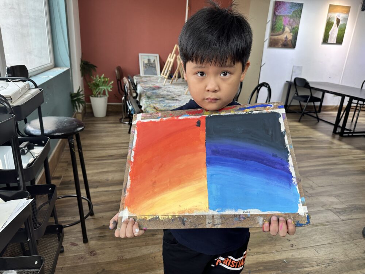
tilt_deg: -18.6
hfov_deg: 71.6
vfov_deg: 56.8
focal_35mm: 24
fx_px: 253
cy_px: 137
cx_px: 182
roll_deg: -3.2
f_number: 1.78
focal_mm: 6.86
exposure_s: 1/100
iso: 100
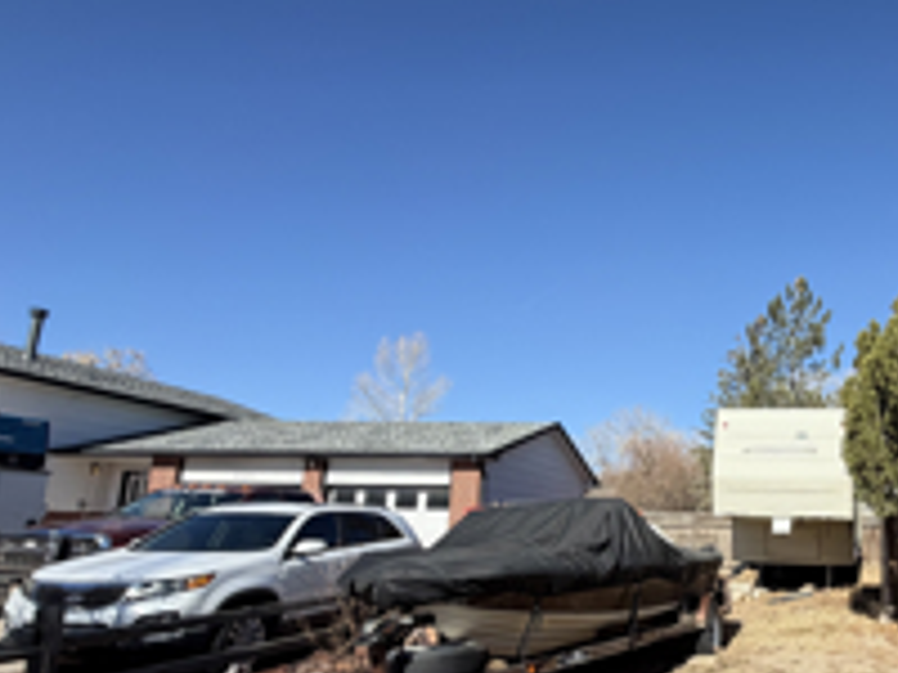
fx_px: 726
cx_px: 777
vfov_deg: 49.3
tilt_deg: +9.9
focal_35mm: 28
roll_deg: +1.4
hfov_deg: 56.4
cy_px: 422
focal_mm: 2.22
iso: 32
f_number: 2.2
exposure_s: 1/770
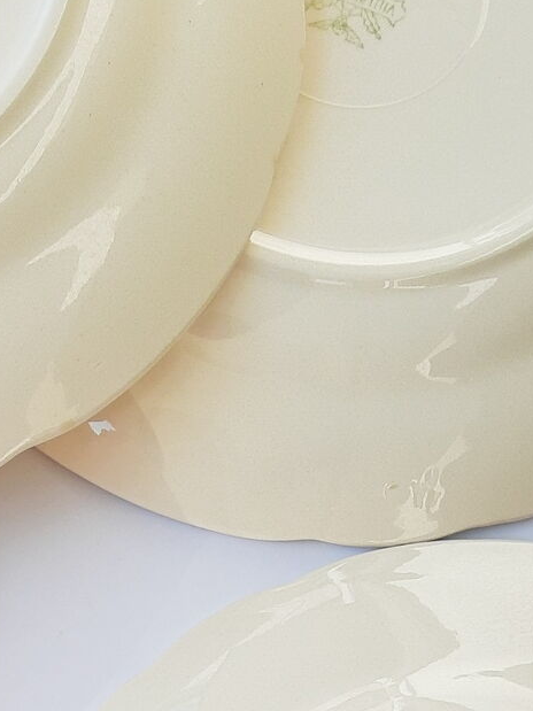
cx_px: -33
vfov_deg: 21.0
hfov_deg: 17.1
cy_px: 941
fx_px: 1725
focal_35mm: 84
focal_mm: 3.95
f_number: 1.8
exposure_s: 1/444
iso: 40
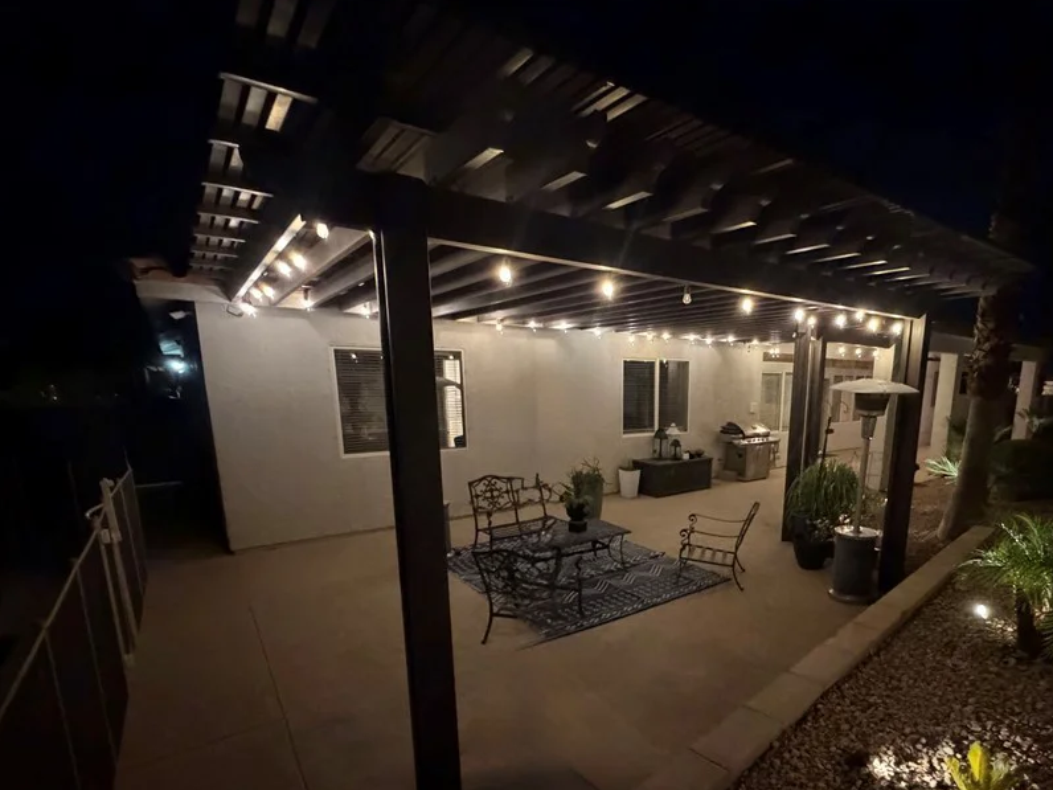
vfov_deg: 70.3
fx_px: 548
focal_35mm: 18
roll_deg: -0.2
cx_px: 634
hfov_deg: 86.6
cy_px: 499
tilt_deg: -12.6
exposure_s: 1/30
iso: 2500
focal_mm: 2.22
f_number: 2.2
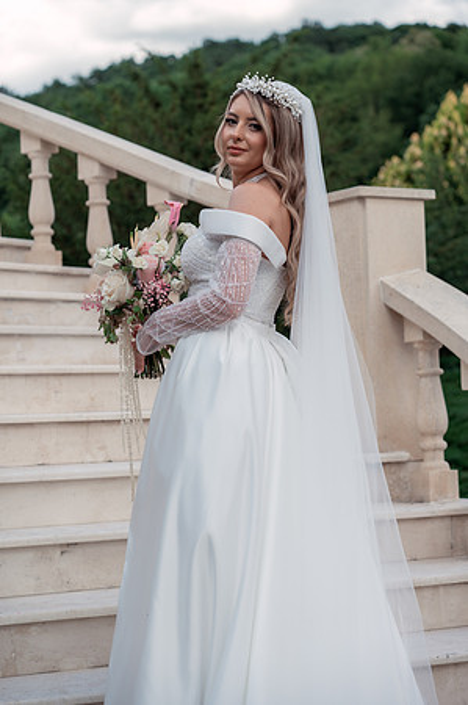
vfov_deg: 27.7
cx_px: 234
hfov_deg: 18.6
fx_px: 1427
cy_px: 352
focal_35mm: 73
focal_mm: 73
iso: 160
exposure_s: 1/500
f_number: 3.5
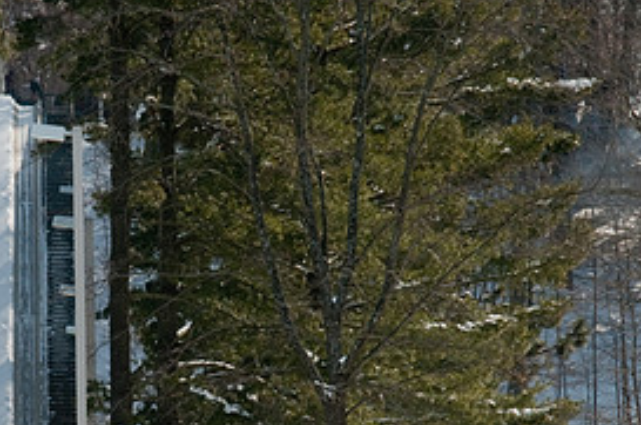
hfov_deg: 4.3
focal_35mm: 478
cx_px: 146
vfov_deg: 2.9
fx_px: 8496
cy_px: 304
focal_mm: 150
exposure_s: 1/320
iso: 200
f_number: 9
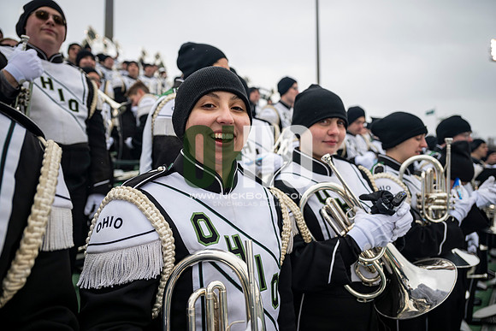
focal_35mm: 24
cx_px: 248
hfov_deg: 73.7
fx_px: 331
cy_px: 166
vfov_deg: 53.2
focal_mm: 24
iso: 160
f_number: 2.8
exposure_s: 1/500
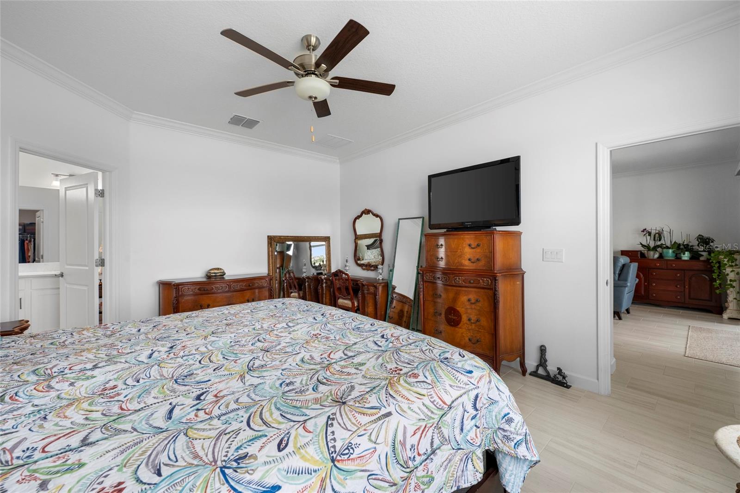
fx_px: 288
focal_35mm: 14
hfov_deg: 104.3
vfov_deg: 81.2
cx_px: 370
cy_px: 246
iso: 800
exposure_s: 1/40
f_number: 8
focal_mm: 14
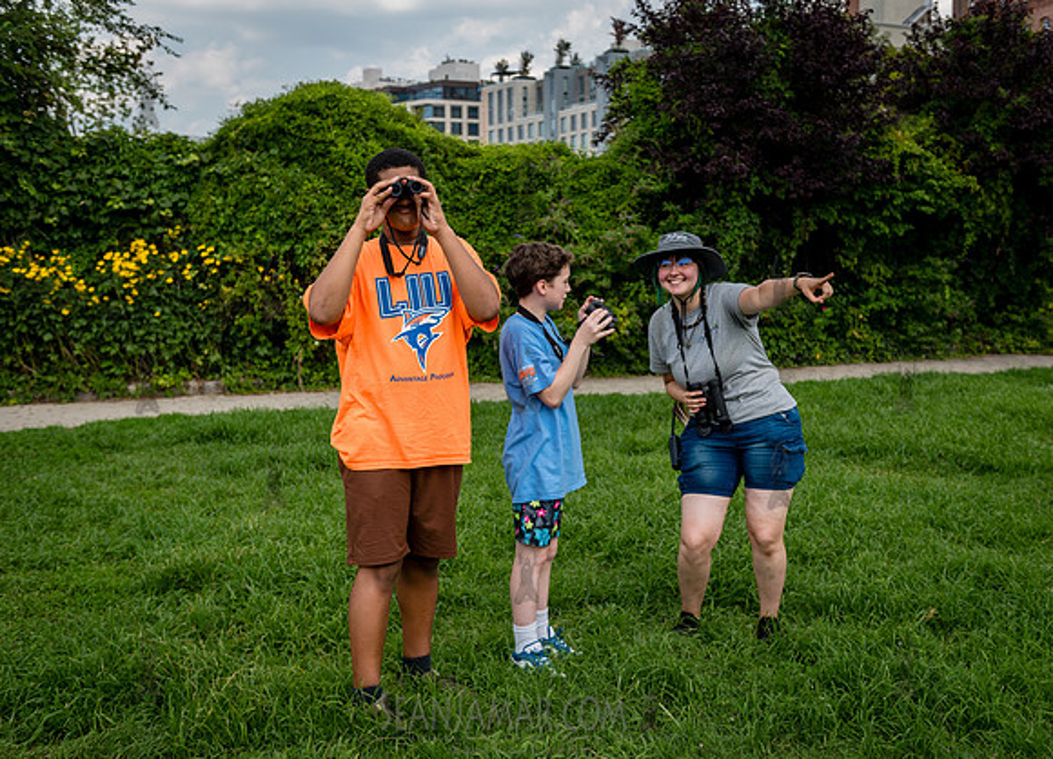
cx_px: 568
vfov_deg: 35.1
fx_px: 1201
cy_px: 380
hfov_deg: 47.3
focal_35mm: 40
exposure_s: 1/500
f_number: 3.5
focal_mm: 38
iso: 100
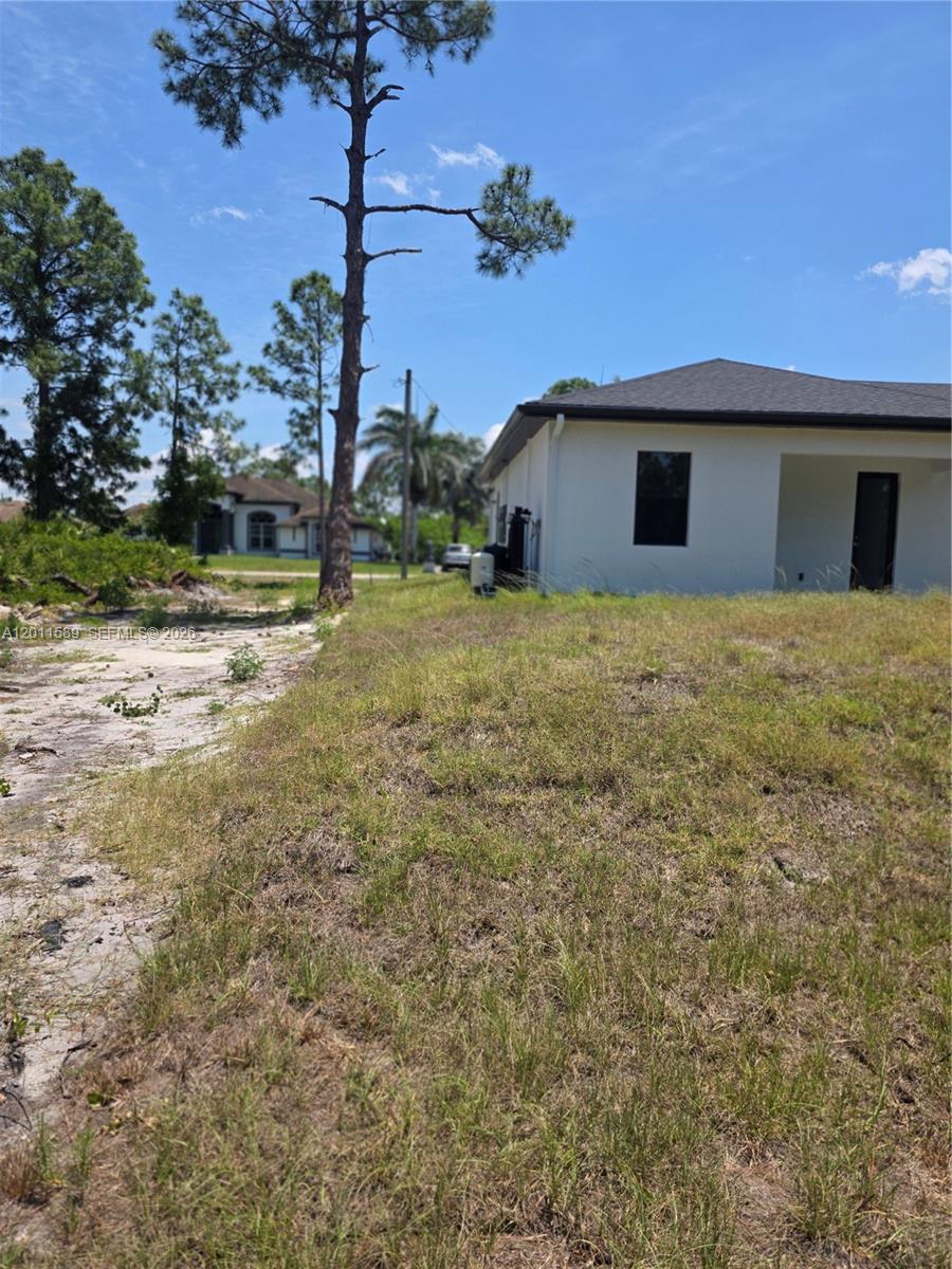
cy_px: 634
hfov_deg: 58.9
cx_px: 476
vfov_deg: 73.9
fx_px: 843
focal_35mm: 23
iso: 80
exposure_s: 1/6355
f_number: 1.7
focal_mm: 6.3
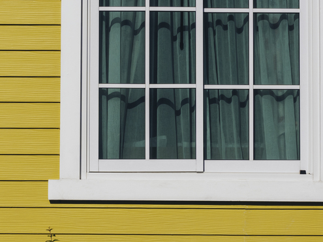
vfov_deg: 15.2
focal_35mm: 97
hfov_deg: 20.1
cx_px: 82
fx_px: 905
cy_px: 105
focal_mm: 20
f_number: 8
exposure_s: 1/1250
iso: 200
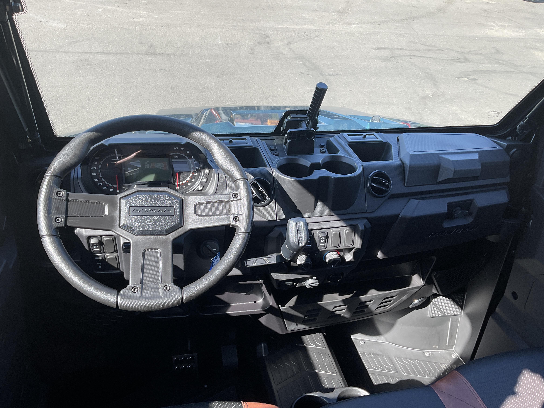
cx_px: 272
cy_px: 204
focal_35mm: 29
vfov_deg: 48.2
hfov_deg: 61.7
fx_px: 456
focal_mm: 3
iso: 16
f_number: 1.8
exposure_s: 1/159
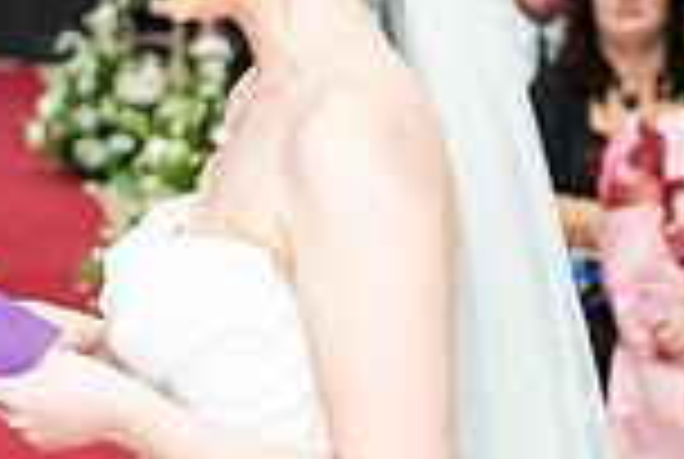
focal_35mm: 183
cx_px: -54
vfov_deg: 7.5
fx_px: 3484
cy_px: 182
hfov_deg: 11.1
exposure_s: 1/200
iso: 400
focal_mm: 48
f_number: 3.5
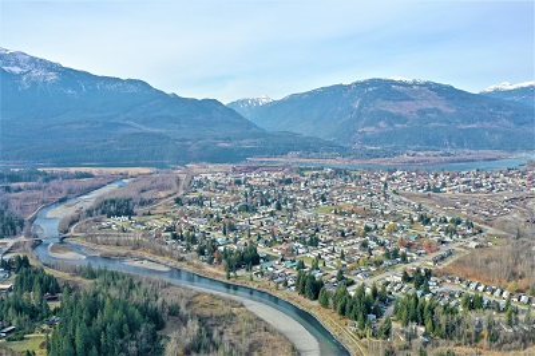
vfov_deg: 46.3
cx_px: 268
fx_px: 416
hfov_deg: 65.5
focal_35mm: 28
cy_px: 178
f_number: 5.6
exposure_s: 1/320
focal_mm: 10.26
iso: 100
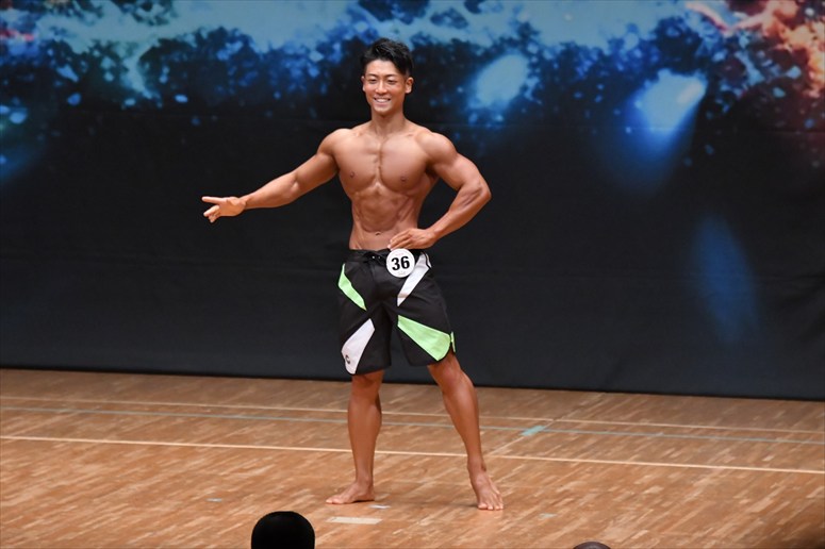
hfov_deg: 7.2
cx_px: 412
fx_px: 6528
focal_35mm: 285
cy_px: 274
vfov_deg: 4.8
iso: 6400
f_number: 5.6
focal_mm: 190
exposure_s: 1/400
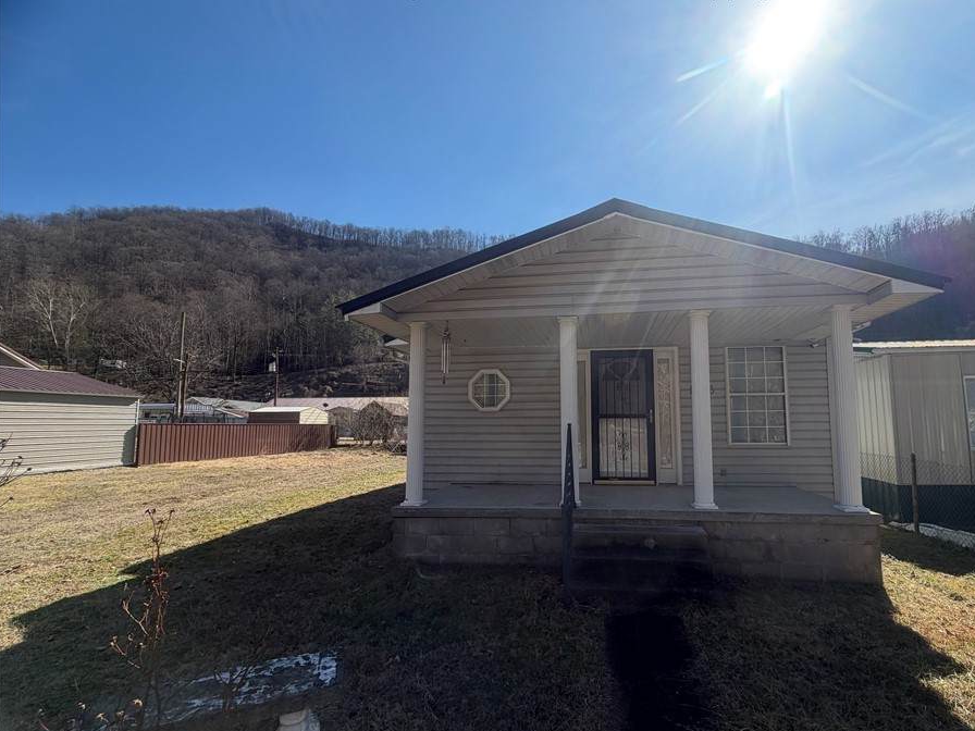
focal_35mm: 16
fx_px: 451
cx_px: 553
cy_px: 382
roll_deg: +1.2
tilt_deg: +4.7
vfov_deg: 78.1
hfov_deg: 93.9
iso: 32
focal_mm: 2.22
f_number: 2.2
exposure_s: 1/853
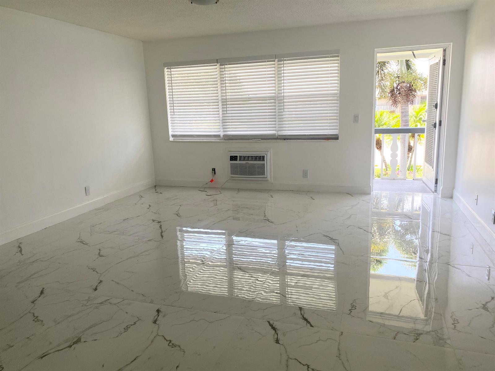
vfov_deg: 53.1
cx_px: 248
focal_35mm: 26
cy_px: 186
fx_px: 372
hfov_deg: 67.3
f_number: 1.8
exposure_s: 1/141
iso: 32
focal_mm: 4.25
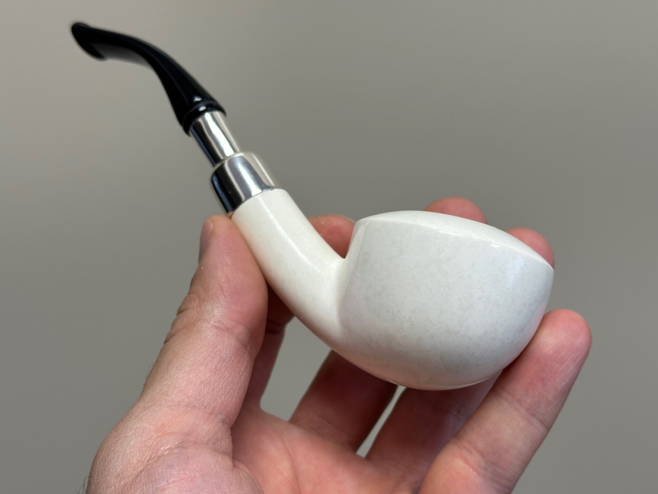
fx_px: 912
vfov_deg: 30.3
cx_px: 329
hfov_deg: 39.7
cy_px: 247
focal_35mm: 48
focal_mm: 6.86
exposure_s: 1/121
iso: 64
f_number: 1.78
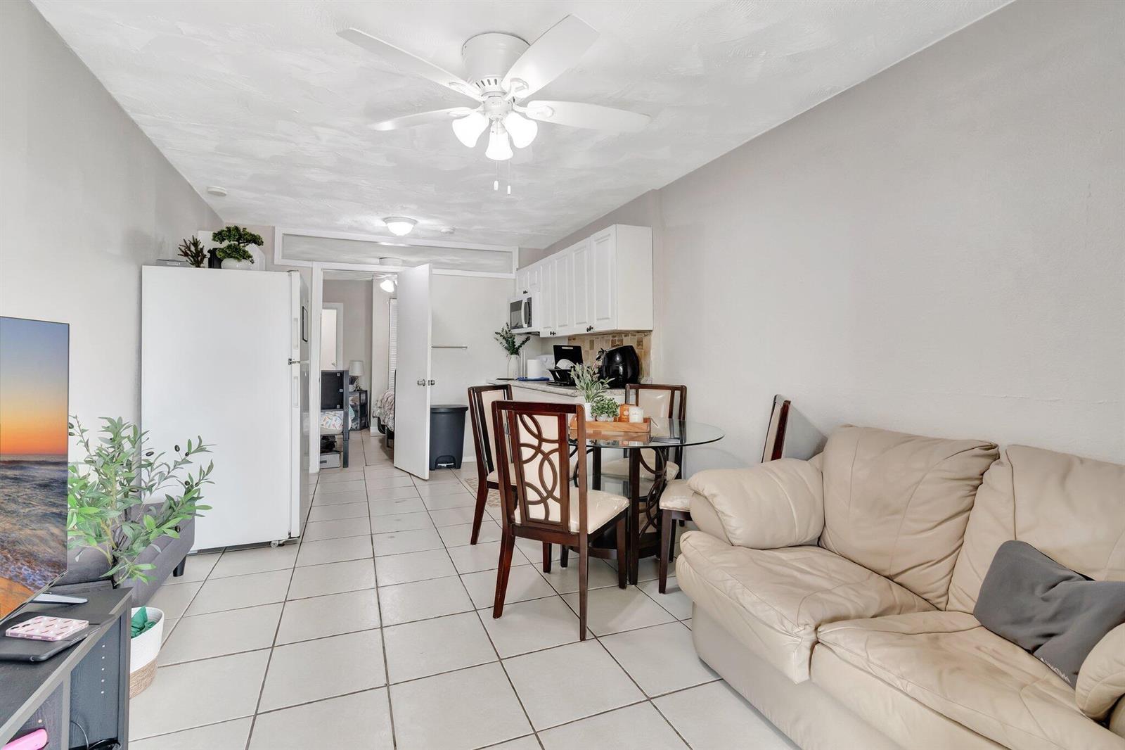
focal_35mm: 15
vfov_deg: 77.3
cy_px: 375
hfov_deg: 100.4
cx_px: 562
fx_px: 469
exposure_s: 1/13
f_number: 8
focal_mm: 10
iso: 1100
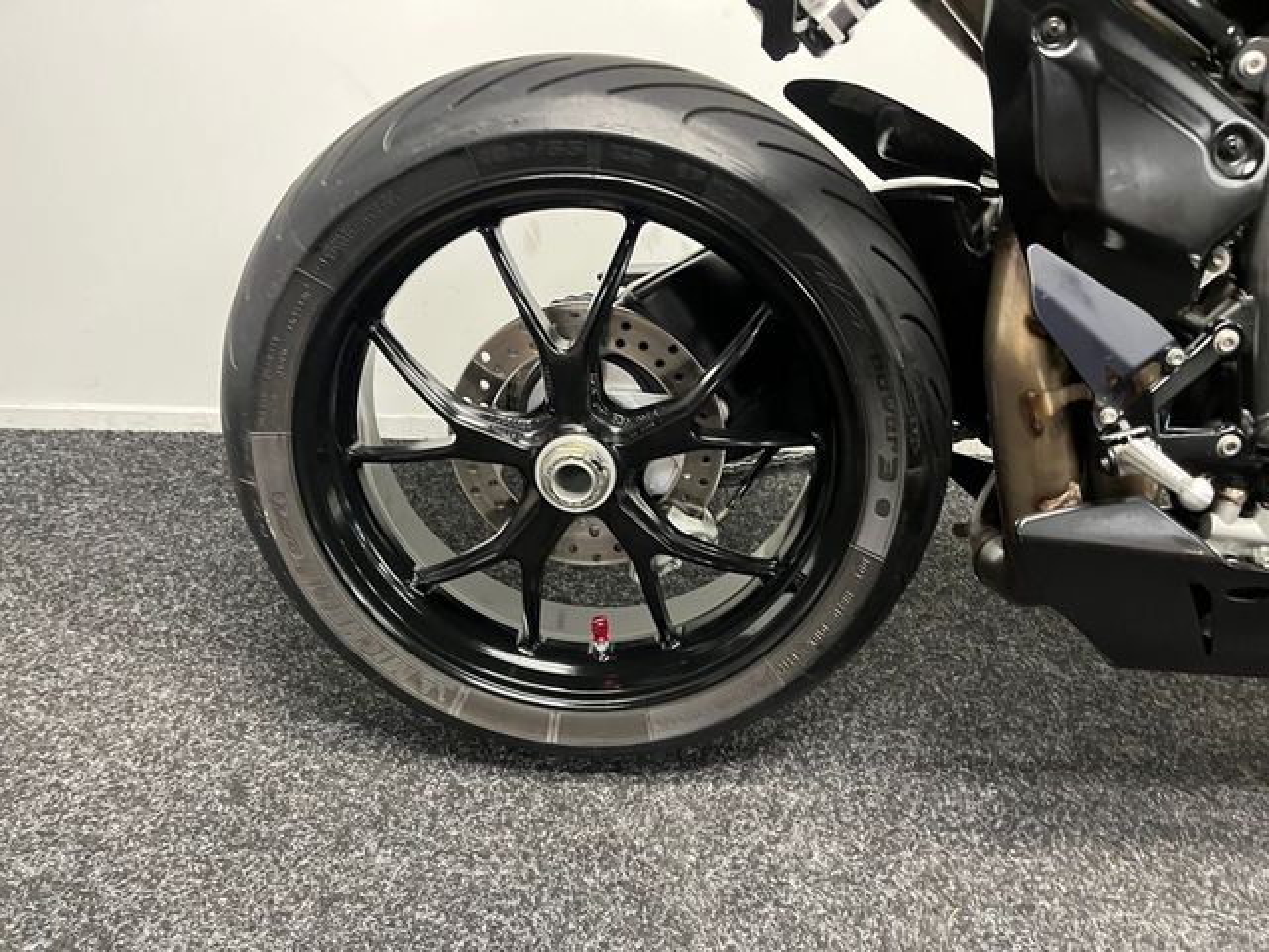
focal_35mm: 26
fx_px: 953
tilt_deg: -30.9
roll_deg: -0.6
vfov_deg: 53.1
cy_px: 476
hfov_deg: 67.3
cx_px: 634
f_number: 1.6
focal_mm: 5.1
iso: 500
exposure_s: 1/33
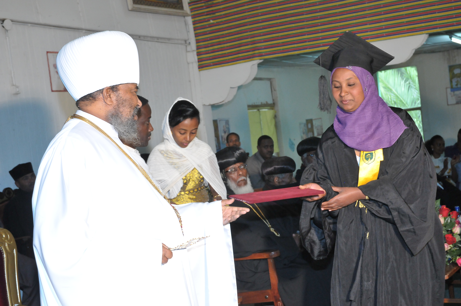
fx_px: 729
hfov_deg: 35.1
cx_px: 230
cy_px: 153
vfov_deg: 23.7
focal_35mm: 57
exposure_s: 1/100
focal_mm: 38
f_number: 6.3
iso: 1250
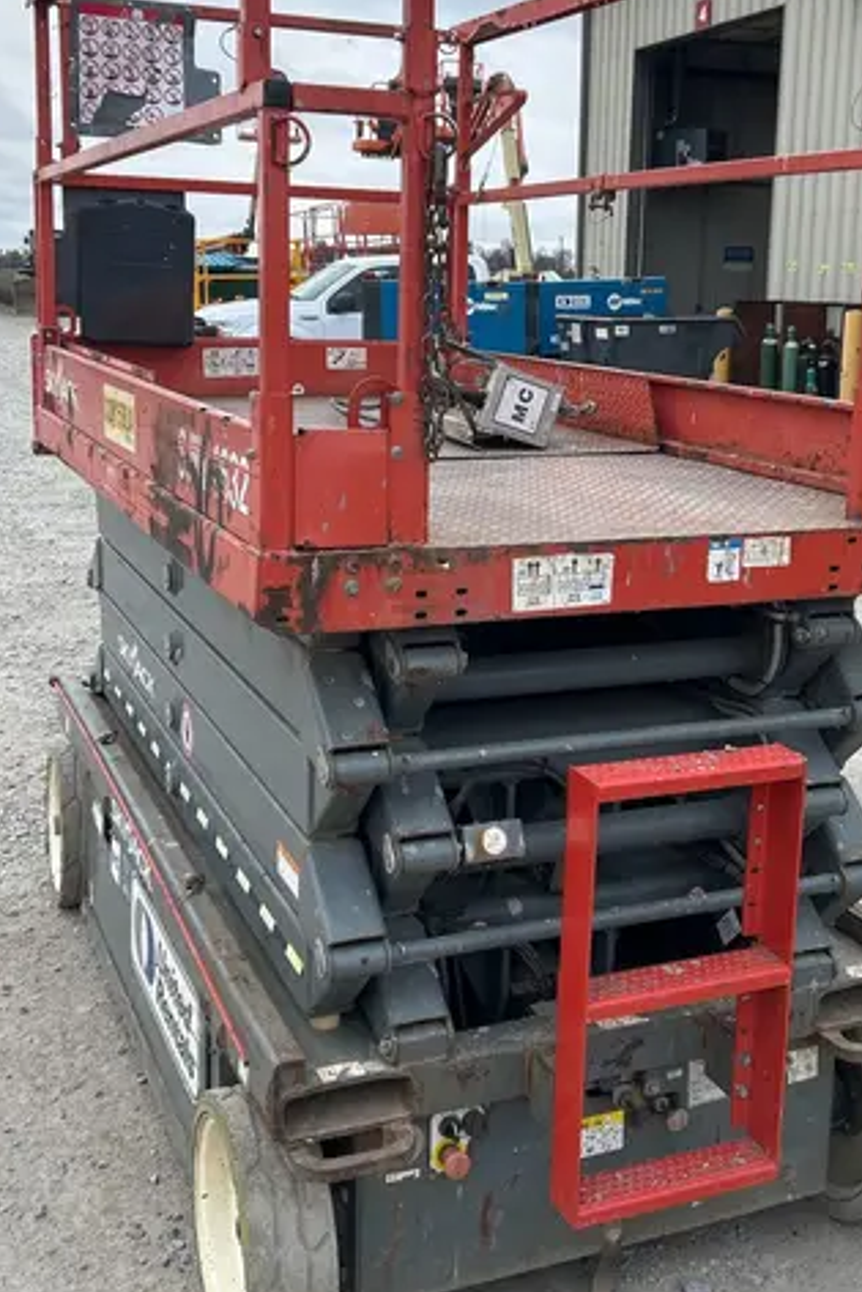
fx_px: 1507
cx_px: 520
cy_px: 541
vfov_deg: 46.2
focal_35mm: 42
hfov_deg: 31.8
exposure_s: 1/718
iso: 50
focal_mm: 5.7
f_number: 1.5
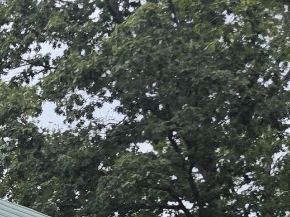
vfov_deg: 10.3
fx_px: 1114
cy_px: 428
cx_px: -424
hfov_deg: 11.8
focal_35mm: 133
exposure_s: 1/344
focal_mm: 6.3
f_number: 1.7
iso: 12
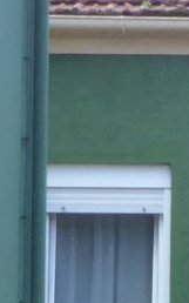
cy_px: 335
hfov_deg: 4.4
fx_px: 2409
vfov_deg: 7.2
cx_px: 337
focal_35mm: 292
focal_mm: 6.7
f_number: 8
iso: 320
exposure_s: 1/60
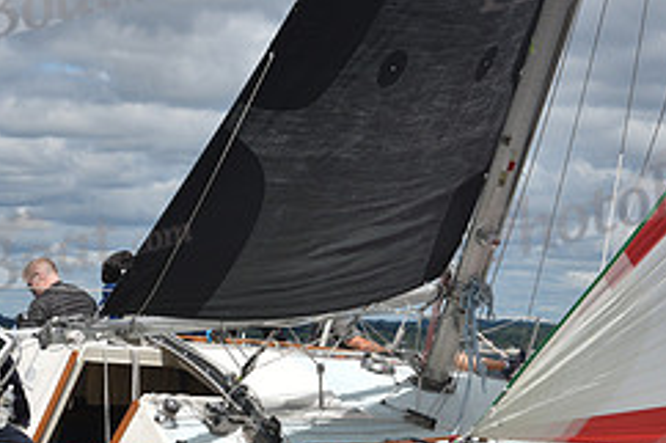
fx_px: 3106
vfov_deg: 8.1
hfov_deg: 12.2
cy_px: 376
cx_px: 336
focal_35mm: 168
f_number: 11
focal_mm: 70
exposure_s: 1/800
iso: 250
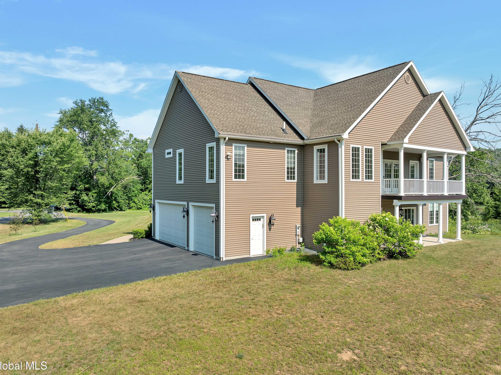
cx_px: 251
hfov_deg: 69.4
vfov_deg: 54.8
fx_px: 362
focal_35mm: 25
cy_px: 188
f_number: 2.8
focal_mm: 12.29
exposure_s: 1/1600
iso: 100
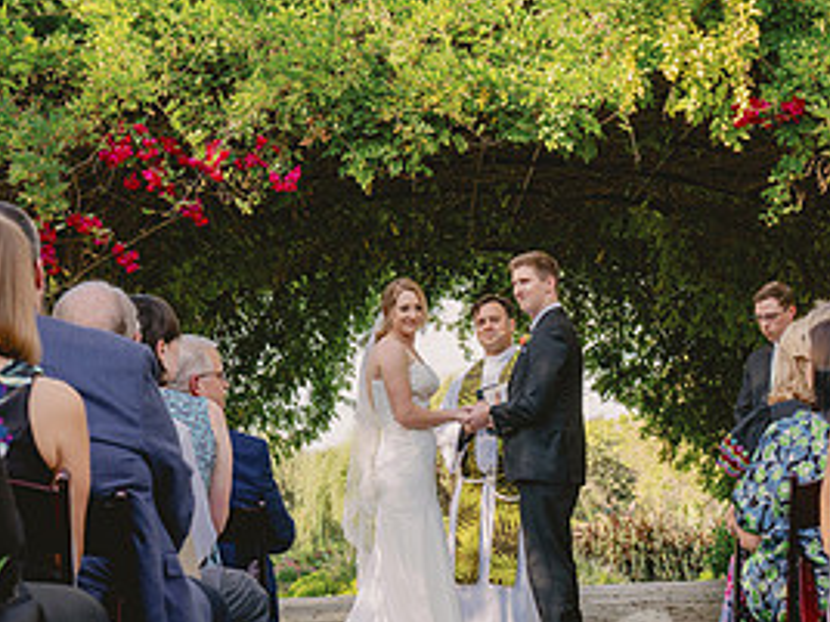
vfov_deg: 14.8
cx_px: 492
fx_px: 2398
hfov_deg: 19.6
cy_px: 435
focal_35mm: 100
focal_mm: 48
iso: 200
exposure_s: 1/125
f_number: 5.6
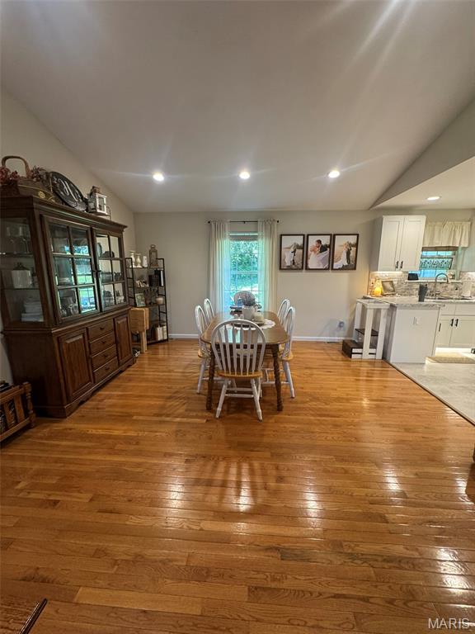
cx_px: 238
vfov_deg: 102.1
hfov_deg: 85.7
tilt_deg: -11.4
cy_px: 317
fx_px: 256
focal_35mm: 14
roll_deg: -0.2
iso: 200
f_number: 2.2
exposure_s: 1/60
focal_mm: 2.22
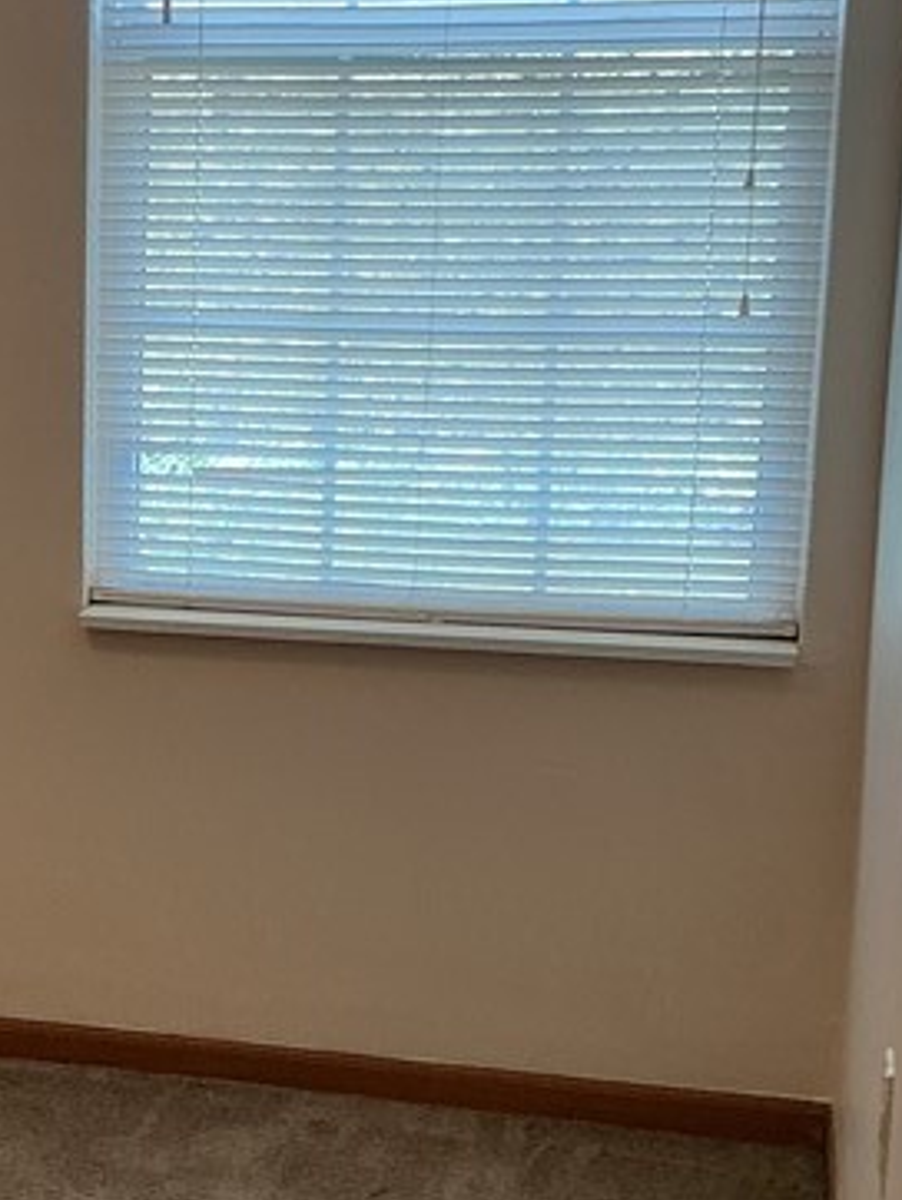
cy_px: 650
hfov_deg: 17.2
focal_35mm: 82
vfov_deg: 23.8
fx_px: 2846
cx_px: -166
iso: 50
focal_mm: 3
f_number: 1.8
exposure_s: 1/60
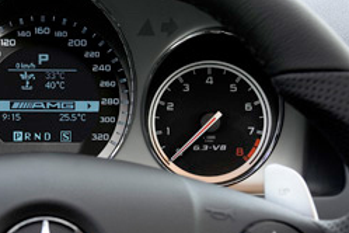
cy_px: 161
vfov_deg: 10.5
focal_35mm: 130
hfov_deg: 15.6
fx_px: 1260
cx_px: 50
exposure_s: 1/15
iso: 100
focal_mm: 48
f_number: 8
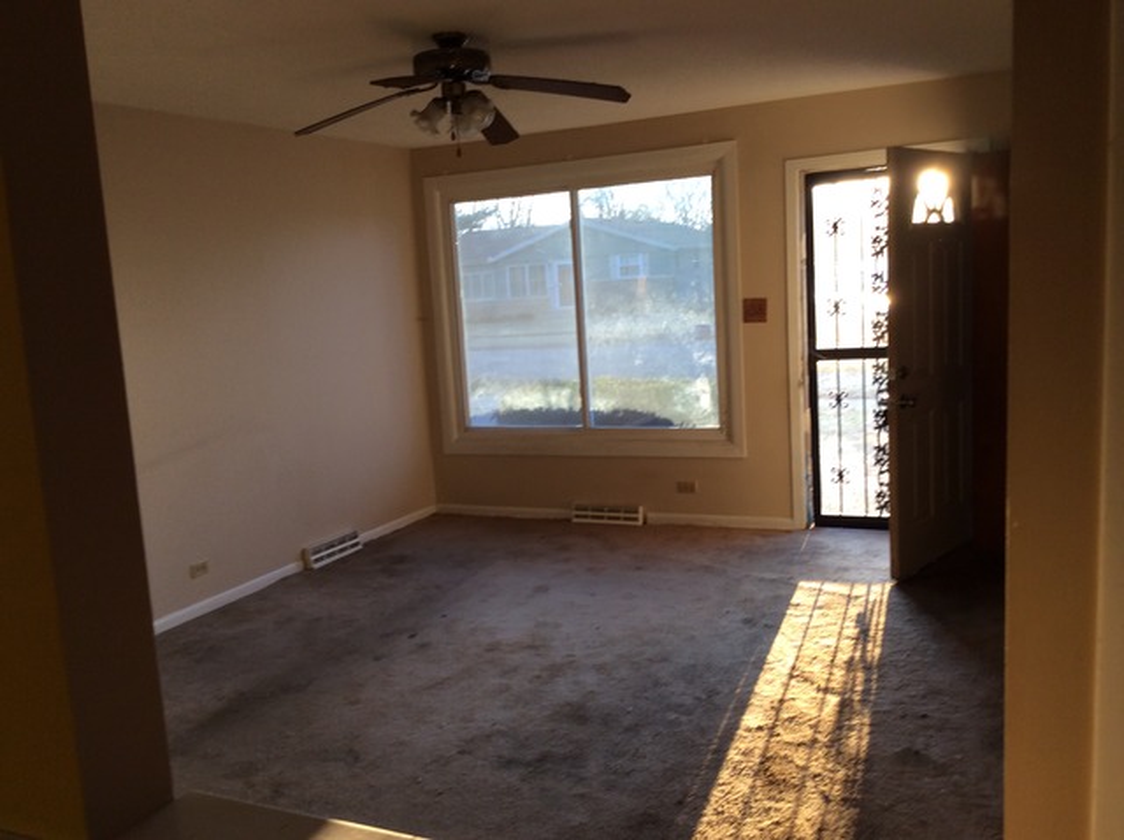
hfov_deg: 56.9
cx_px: 562
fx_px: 1038
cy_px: 420
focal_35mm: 32
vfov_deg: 44.1
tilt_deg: -10.1
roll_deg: +3.5
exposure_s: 1/24
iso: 32
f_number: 2.4
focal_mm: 3.3
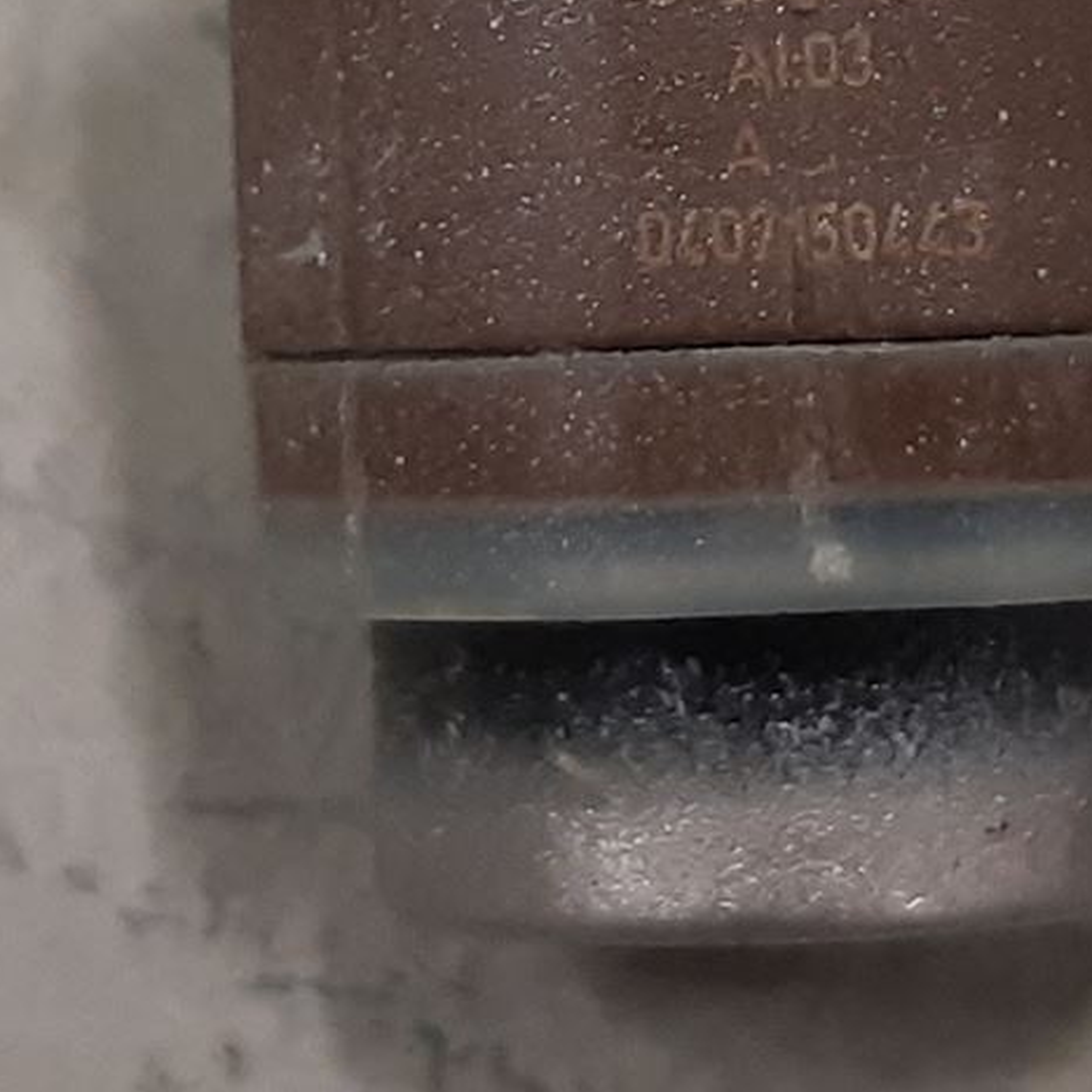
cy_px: -255
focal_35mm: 101
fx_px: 3605
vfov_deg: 16.4
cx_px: 619
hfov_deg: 17.2
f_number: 1.7
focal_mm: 3.93
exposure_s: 1/50
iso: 160
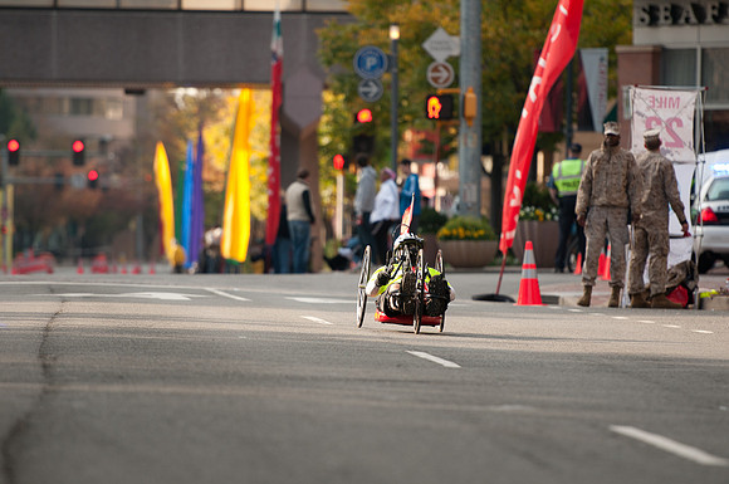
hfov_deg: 6.9
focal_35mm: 300
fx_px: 6066
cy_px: 242
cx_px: 364
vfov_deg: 4.6
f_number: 2.8
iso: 200
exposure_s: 1/500
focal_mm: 200
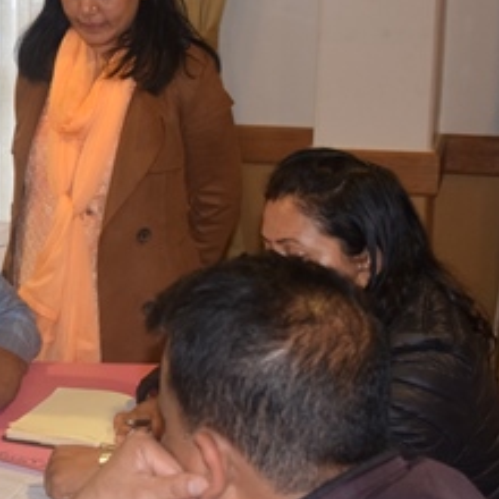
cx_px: 0
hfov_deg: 19.0
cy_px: 301
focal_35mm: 89
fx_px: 1452
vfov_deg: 19.5
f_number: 4
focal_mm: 24
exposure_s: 1/60
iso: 800
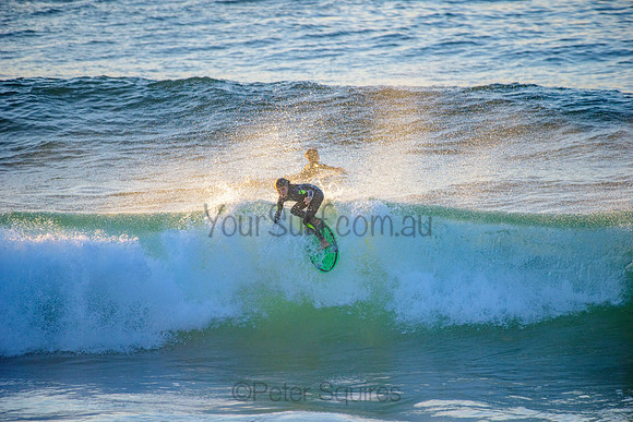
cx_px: 316
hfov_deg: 4.1
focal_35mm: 500
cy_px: 211
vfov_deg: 2.8
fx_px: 8793
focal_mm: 500
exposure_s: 1/2000
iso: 800
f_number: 5.6
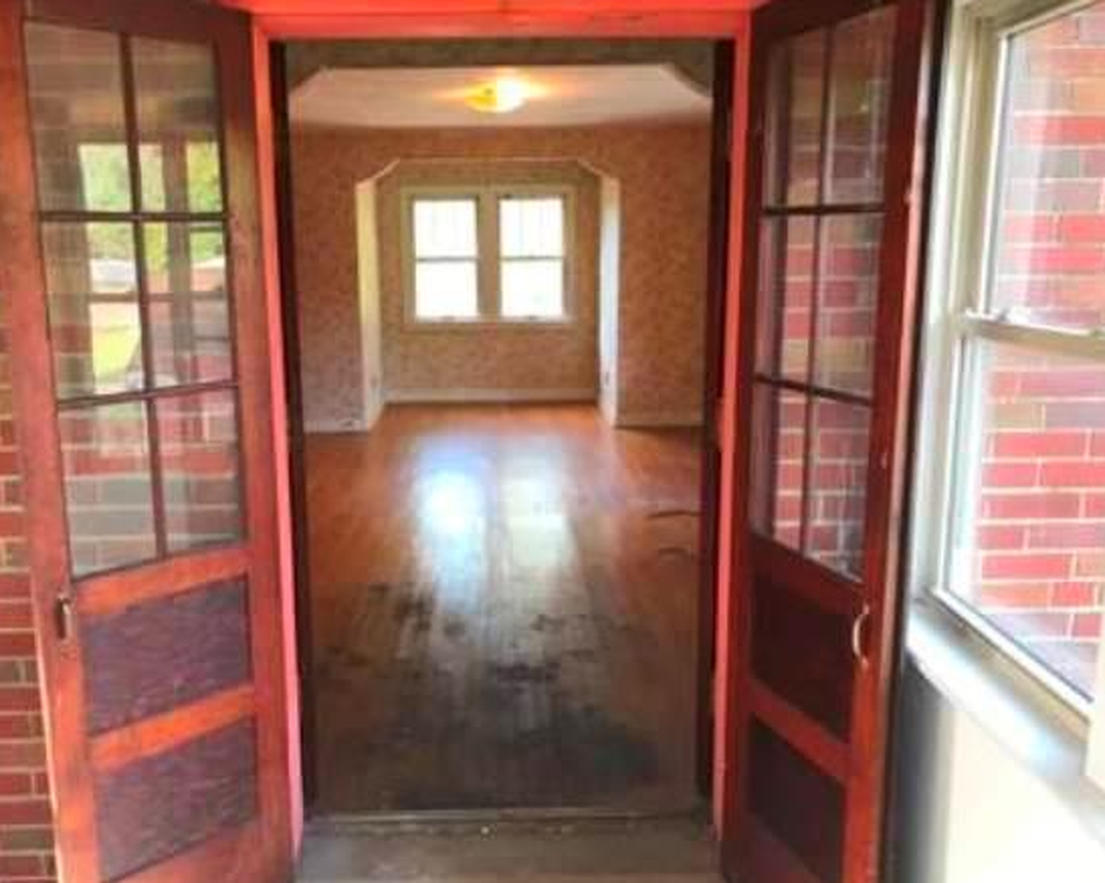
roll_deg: +0.3
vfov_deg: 45.8
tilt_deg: -11.9
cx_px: 497
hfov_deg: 55.6
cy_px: 453
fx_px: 1046
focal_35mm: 32
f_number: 1.8
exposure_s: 1/30
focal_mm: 3.99
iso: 40
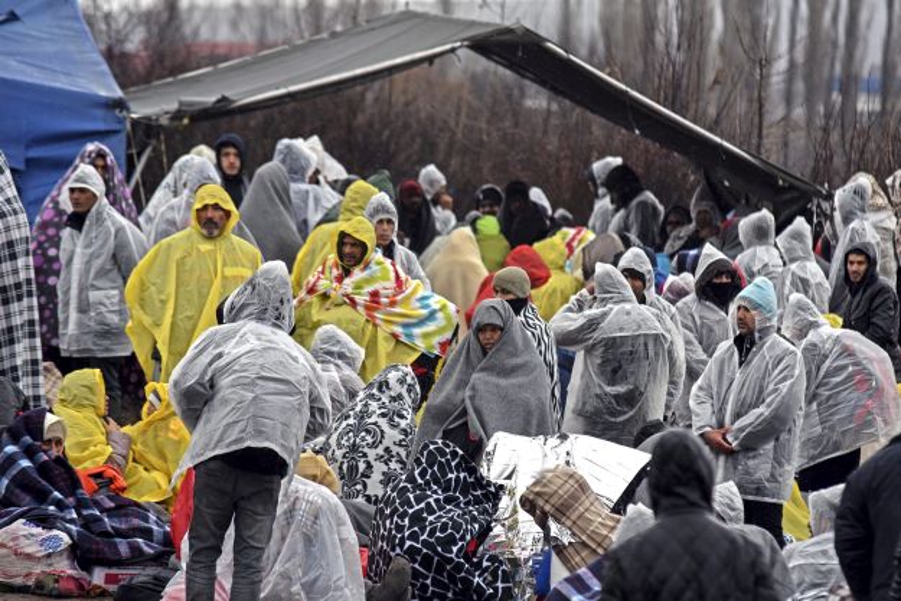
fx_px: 5006
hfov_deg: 10.3
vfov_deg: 6.9
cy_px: 300
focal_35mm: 200
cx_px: 450
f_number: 4
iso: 640
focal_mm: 200
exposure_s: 1/1000
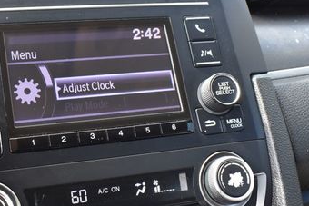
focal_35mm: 65
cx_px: 100
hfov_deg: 30.7
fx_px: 558
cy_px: 87
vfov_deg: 20.9
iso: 400
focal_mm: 23
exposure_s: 1/20
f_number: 6.3
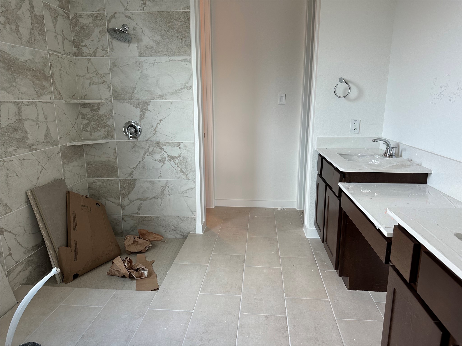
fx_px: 320
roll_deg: +0.0
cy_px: 173
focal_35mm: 24
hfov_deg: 71.6
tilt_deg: -11.5
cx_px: 231
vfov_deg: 56.8
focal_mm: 6.86
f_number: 1.78
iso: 80
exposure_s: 1/120
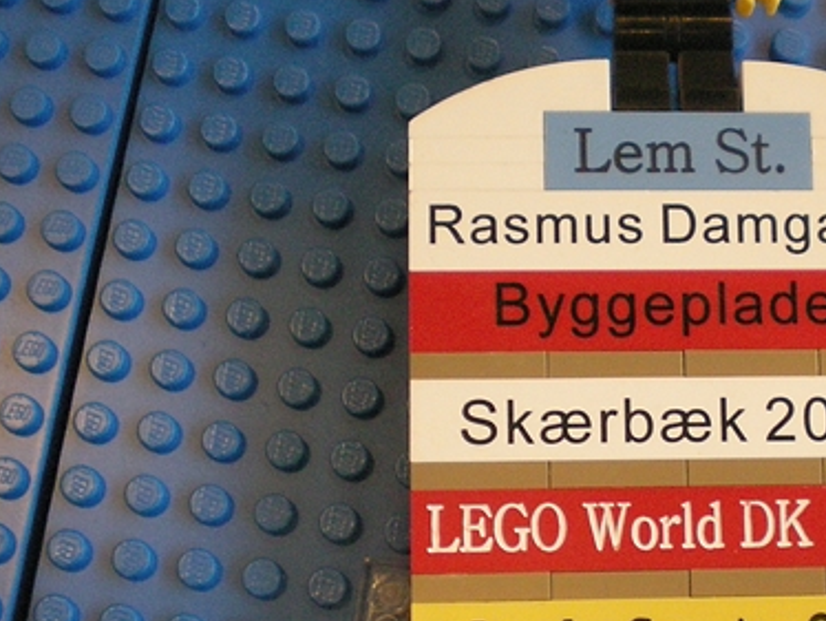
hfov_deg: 29.2
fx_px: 1552
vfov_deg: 22.5
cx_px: 643
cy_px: 402
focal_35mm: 65
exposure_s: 1/26.7
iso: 400
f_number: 3.1
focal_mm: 6.3
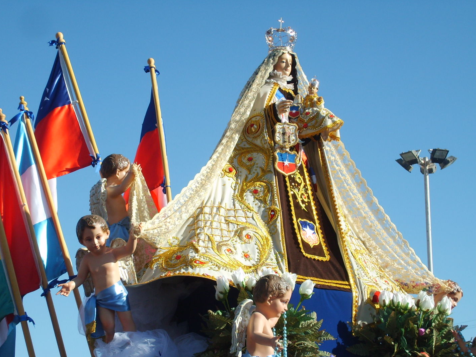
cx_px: 211
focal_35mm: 81
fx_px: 1114
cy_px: 196
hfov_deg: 24.1
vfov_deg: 18.2
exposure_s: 1/750
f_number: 3.9
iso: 50
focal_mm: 12
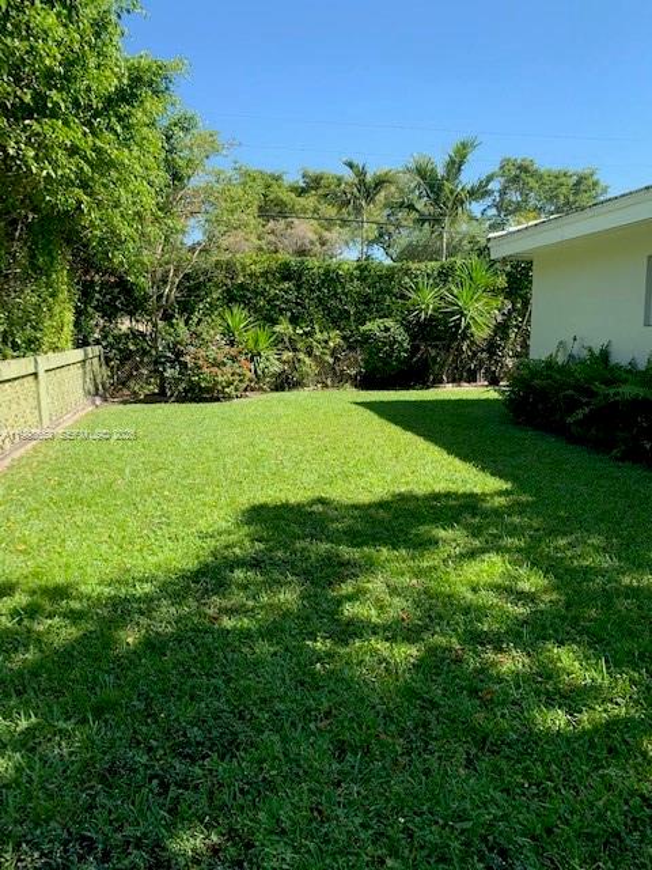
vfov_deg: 67.3
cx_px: 326
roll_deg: +0.3
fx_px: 653
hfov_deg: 53.1
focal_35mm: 26
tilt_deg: -7.1
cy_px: 435
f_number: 1.8
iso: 25
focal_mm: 4.25
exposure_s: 1/802
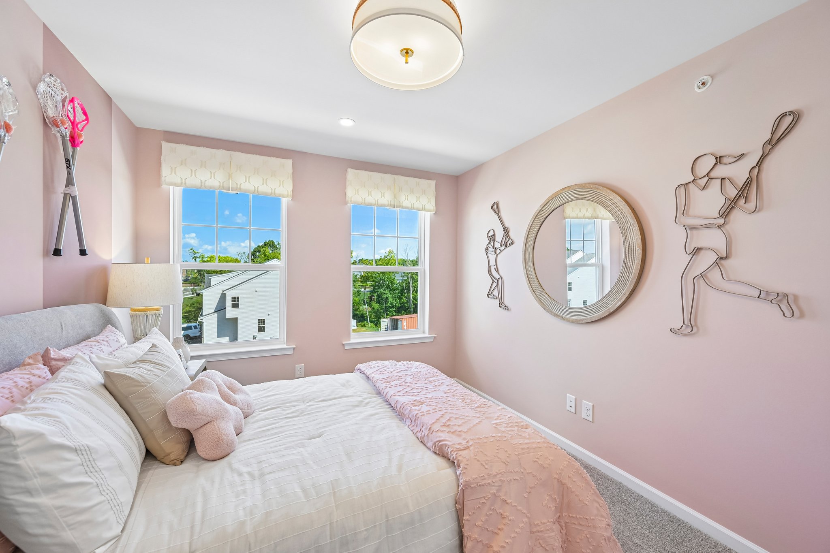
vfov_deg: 81.2
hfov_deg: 104.3
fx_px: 323
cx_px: 415
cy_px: 276
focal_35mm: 14
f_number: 8
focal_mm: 14
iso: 100
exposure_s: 1/20
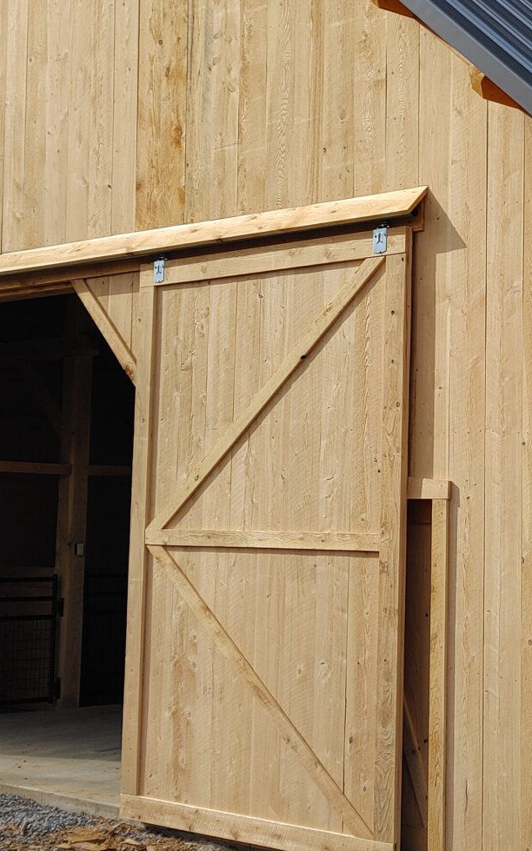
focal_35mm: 72
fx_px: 1671
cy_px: 366
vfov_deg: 28.6
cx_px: 483
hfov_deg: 17.8
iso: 50
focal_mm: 5.58
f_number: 1.8
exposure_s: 1/2174
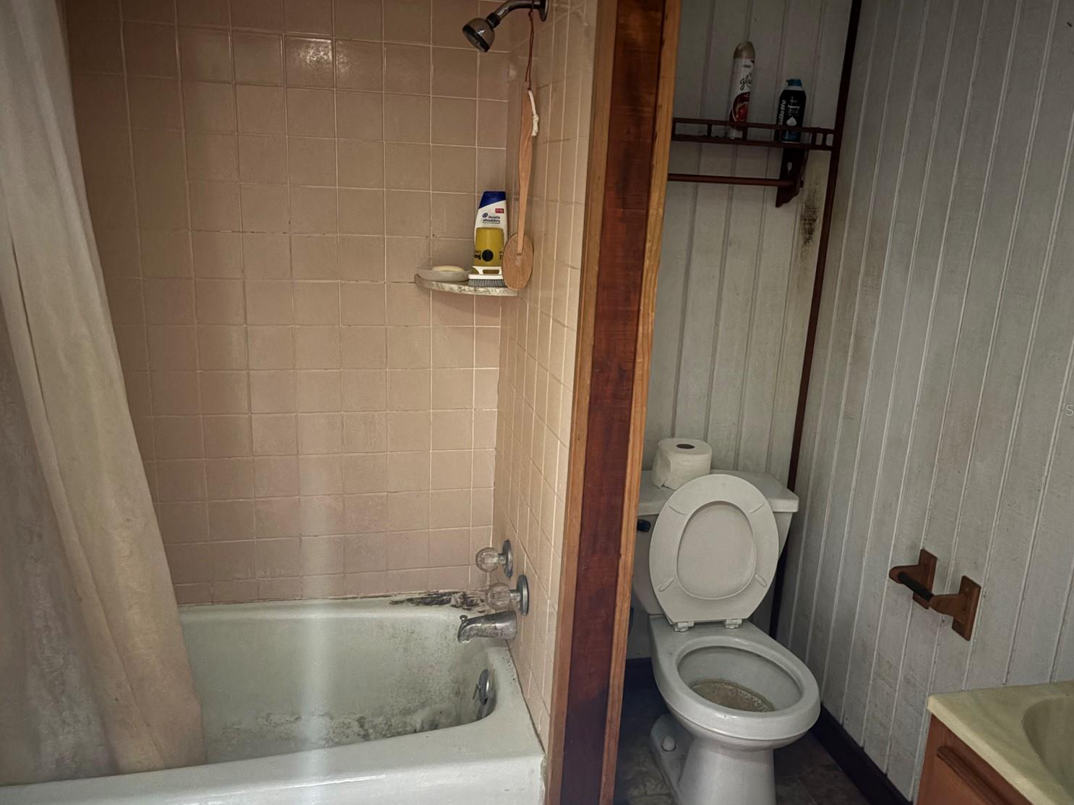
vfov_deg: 49.7
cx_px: 556
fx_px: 869
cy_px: 410
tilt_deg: -14.4
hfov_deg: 63.4
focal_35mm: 28
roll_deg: -0.6
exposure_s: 1/5
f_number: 1.6
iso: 1000
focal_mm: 5.96
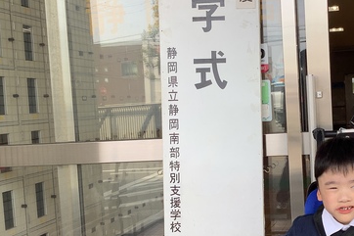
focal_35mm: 57
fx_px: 560
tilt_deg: -4.8
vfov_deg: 23.7
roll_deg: +3.0
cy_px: 135
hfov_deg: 34.2
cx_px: 274
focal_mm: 3.3
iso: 25
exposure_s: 1/199
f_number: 2.4
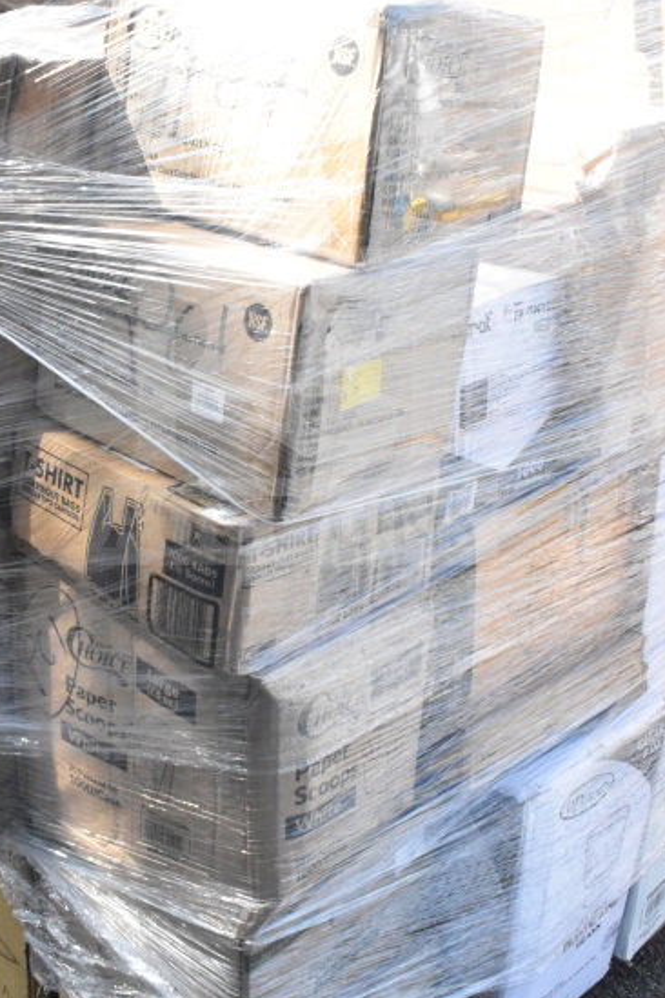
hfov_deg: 29.8
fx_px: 1247
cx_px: 293
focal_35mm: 45
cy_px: 421
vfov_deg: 43.5
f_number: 14
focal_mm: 18
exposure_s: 1/800
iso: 6400
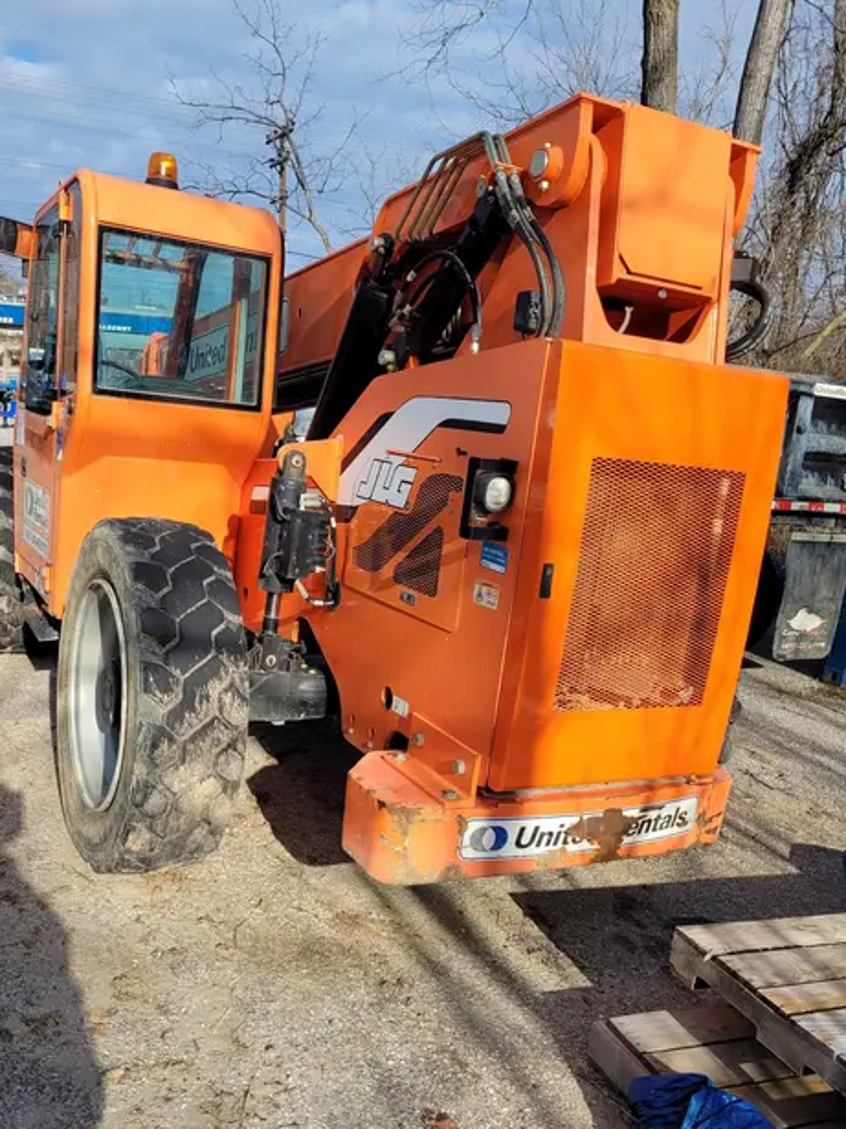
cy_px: 607
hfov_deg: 45.4
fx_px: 1011
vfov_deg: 58.3
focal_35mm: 31
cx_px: 385
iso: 40
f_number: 1.8
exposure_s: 1/2308
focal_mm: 5.4
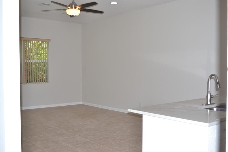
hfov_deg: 51.9
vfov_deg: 35.9
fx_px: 234
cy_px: 77
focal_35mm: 37
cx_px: 111
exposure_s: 1/200
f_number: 4.5
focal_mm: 24
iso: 400
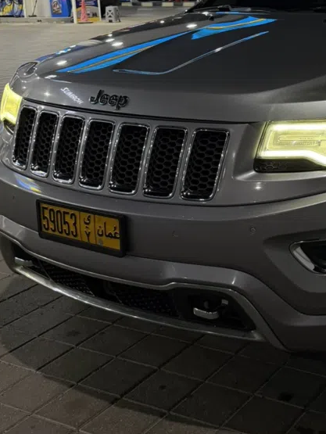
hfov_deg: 23.8
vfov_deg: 32.2
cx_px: 322
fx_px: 740
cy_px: 123
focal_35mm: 59
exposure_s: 1/50
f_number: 1.78
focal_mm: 6.76
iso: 250
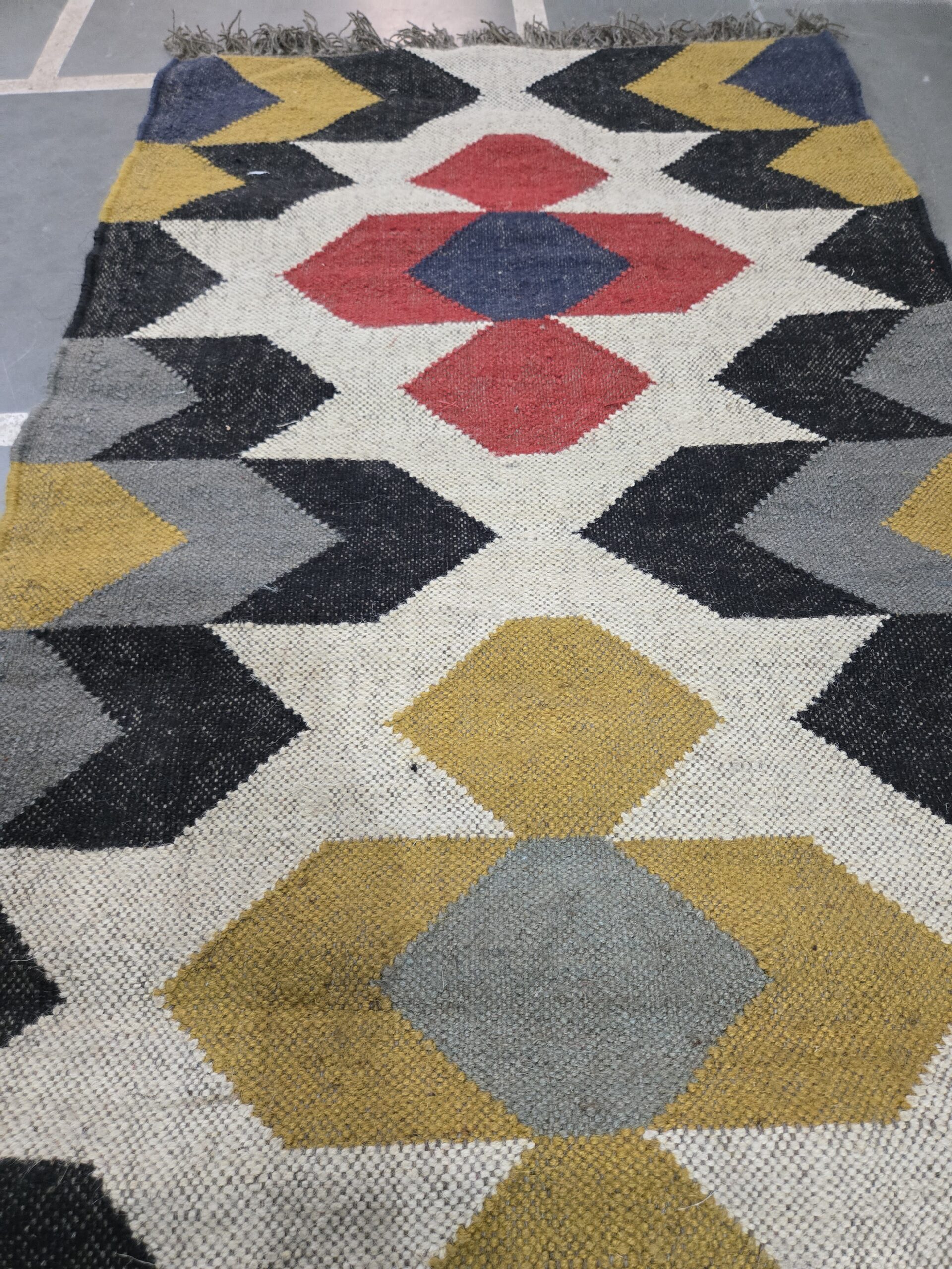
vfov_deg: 73.9
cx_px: 476
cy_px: 634
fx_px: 843
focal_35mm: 23
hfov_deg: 58.9
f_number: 1.8
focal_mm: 5.4
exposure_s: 1/100
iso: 800
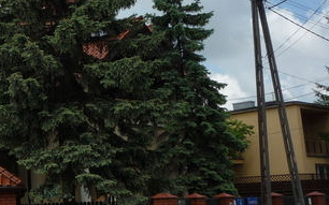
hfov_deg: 27.1
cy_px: 58
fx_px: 636
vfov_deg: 18.2
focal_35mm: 71
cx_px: -12
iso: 100
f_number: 5
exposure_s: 1/400
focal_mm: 5.2
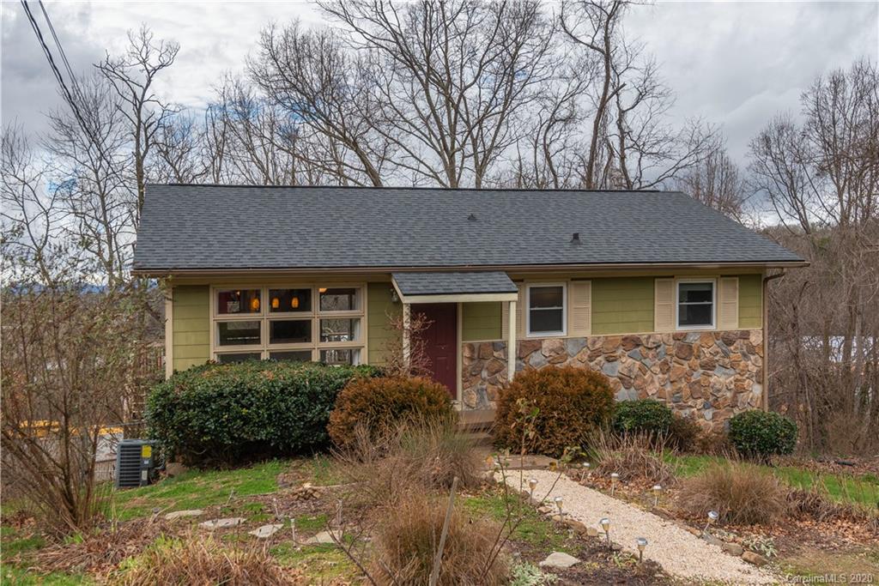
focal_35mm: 29
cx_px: 440
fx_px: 708
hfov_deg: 63.7
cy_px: 293
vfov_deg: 45.0
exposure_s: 1/800
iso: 320
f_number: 7.1
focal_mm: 29
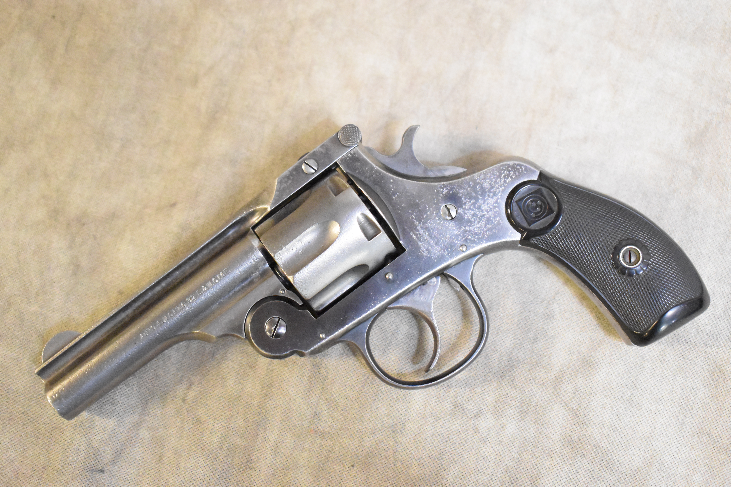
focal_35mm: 54
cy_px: 244
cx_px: 366
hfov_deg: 36.9
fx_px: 1096
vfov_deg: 25.1
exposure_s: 1/125
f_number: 4.8
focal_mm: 36
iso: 12800
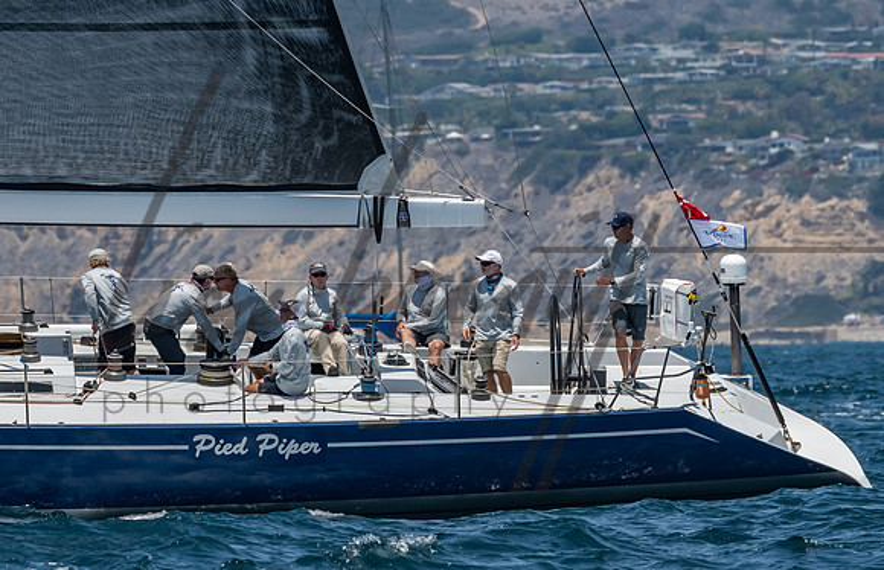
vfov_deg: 1.8
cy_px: 247
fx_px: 17695
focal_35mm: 728
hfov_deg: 2.9
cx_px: 353
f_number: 8
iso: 320
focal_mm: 380
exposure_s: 1/1250
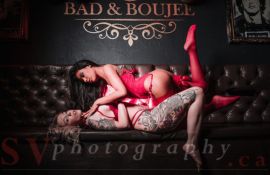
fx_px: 196
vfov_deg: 48.1
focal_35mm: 26
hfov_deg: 69.1
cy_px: 87
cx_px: 143
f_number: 3.5
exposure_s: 1/40
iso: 100
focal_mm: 24
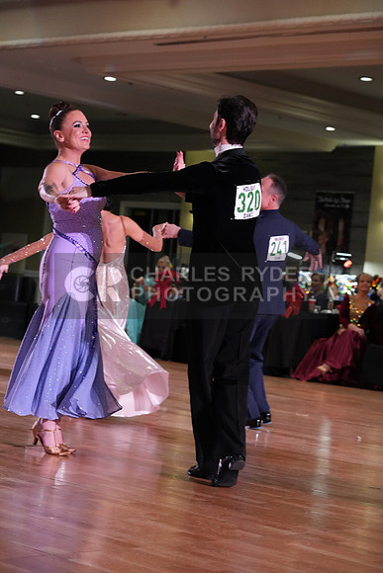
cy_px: 286
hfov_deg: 15.4
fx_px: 1419
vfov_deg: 22.9
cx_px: 192
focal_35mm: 89
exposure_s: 1/320
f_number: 5.6
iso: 5000
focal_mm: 89
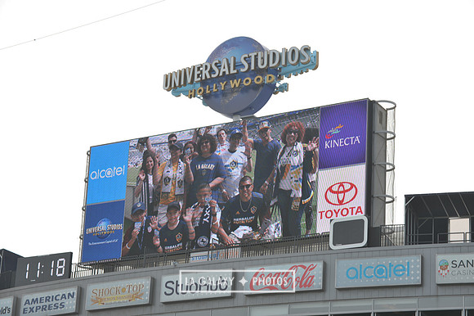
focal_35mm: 110
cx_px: 237
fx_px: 1447
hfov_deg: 18.6
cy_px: 158
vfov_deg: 12.4
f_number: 10
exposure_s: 1/400
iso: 200
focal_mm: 110
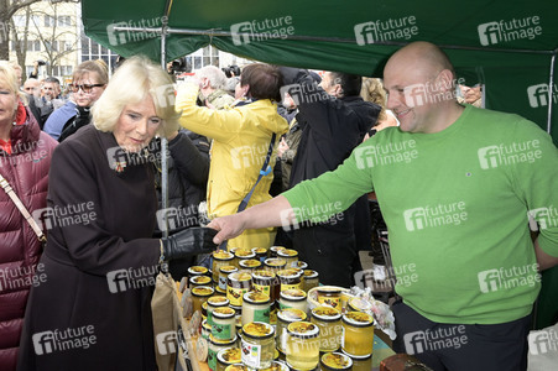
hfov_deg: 73.8
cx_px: 279
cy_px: 186
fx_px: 372
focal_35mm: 24
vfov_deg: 53.1
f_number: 10
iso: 1250
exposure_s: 1/250
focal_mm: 24
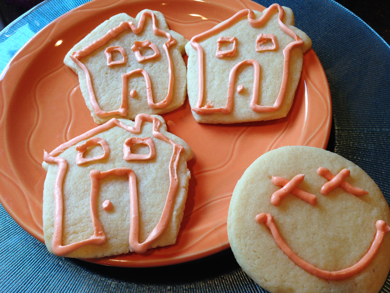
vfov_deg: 42.9
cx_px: 195
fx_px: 372
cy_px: 146
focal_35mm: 33
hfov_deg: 55.4
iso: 50
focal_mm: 4.12
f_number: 2.4
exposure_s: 1/24
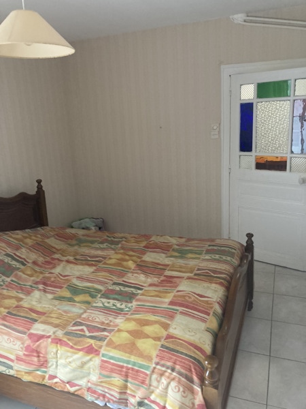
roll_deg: +2.2
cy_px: 204
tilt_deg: -10.9
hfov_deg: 49.7
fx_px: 330
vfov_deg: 63.4
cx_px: 153
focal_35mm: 28
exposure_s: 1/50
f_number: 1.8
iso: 250
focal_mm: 3.99
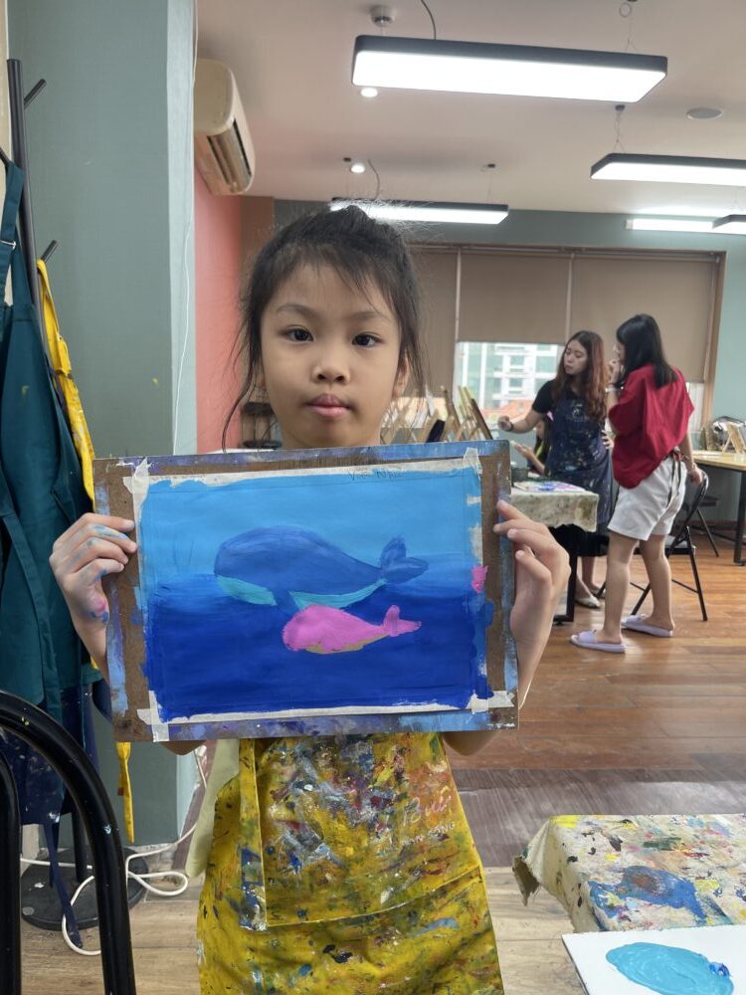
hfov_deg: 54.9
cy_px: 498
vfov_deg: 69.4
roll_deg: -1.8
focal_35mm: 25
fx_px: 718
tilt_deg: -8.6
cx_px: 373
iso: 64
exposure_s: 1/100
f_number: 1.6
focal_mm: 5.1
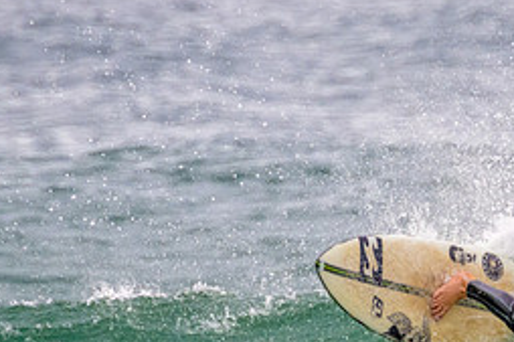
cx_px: 388
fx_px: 33758
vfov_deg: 0.6
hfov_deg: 0.9
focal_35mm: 2366
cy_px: 269
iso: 2200
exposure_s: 1/2000
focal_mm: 800
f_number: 11
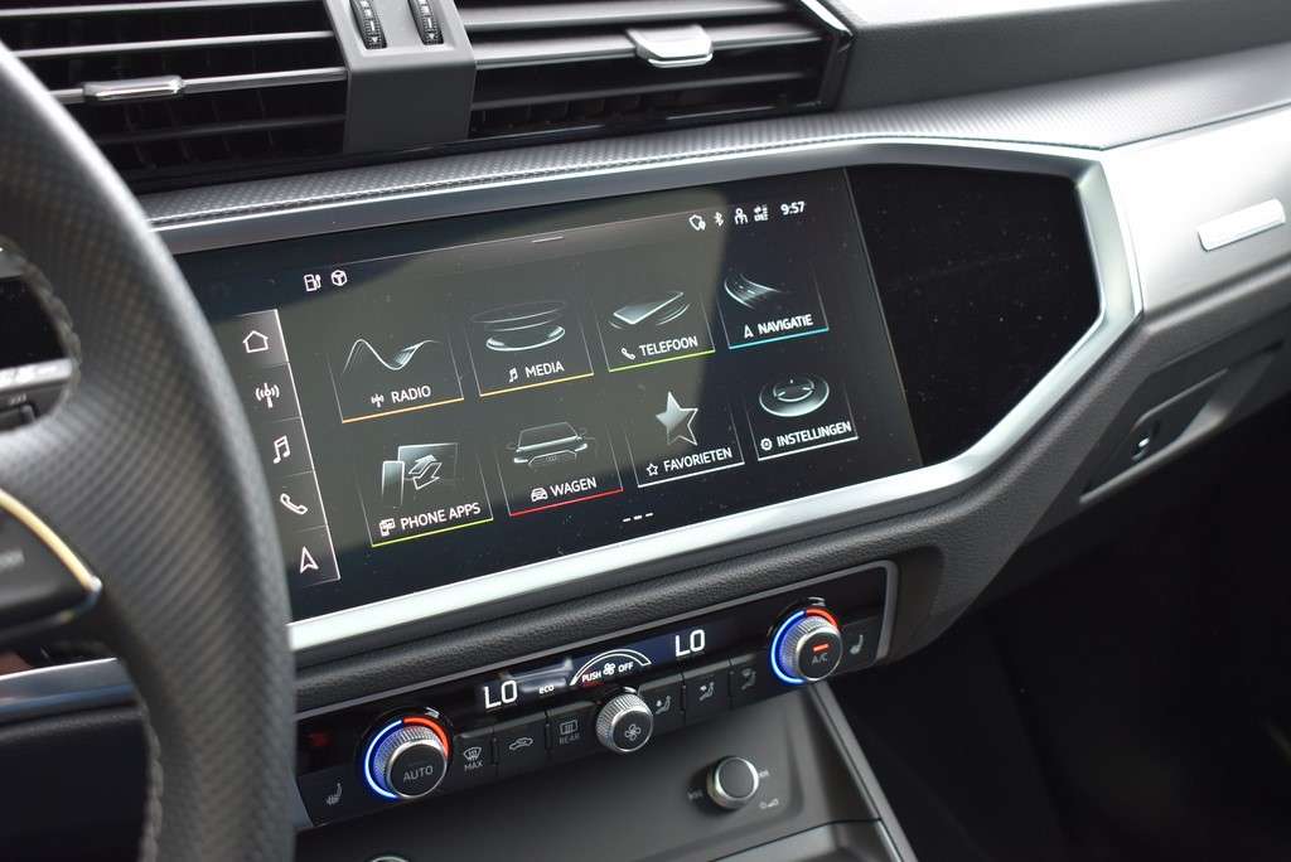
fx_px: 1722
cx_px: 646
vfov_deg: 28.1
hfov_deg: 41.1
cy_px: 431
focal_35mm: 48
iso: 450
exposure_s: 1/60
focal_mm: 32
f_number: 4.5
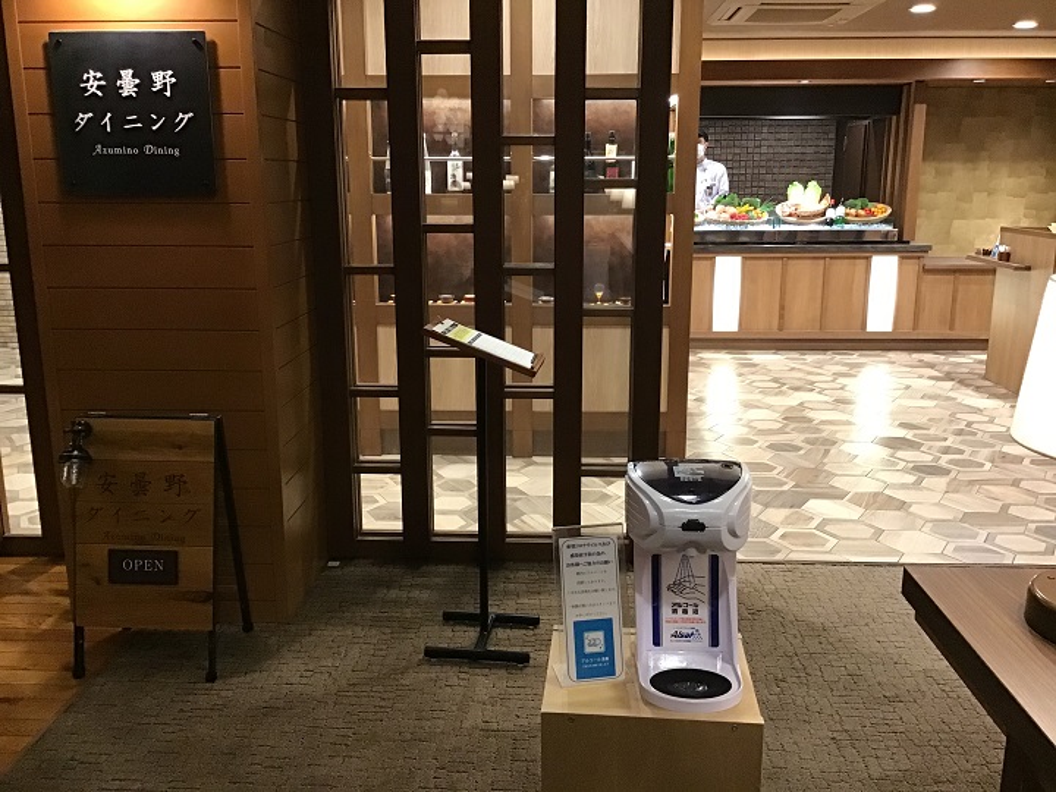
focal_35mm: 31
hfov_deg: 58.4
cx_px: 528
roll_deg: -0.7
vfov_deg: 45.4
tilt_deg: -14.8
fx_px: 946
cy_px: 396
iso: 200
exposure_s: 1/30
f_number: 2.4
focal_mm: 3.3
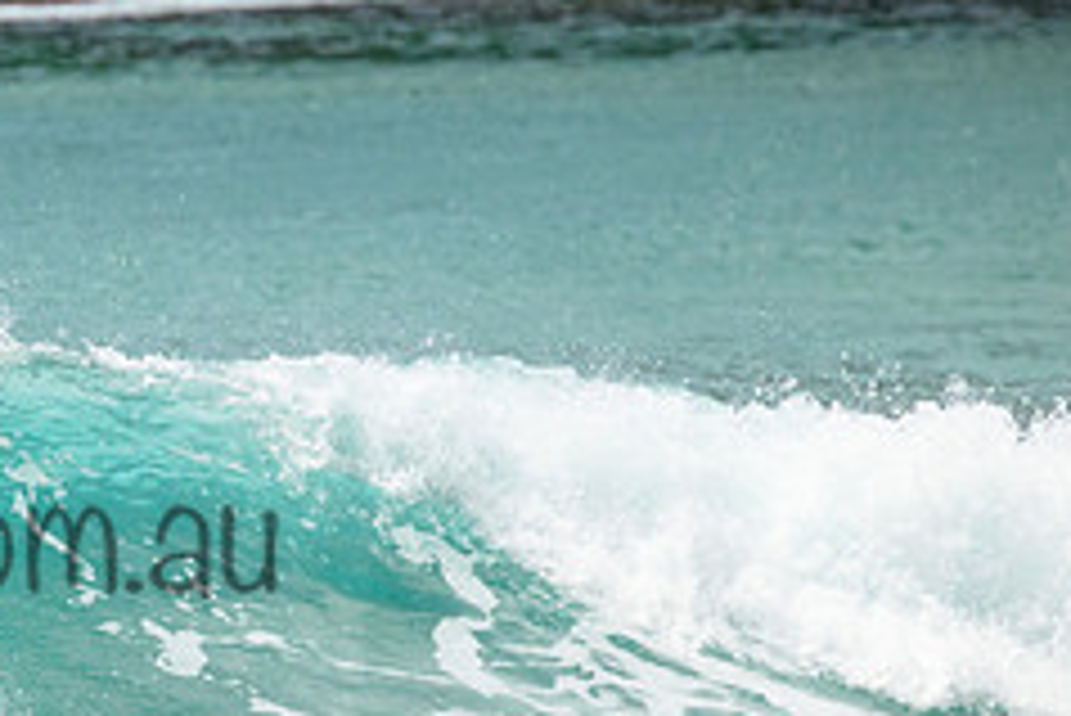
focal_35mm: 1950
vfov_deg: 0.7
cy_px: 489
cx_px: -198
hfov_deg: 1.1
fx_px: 58045
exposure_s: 1/2000
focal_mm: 800
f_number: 11
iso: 1000
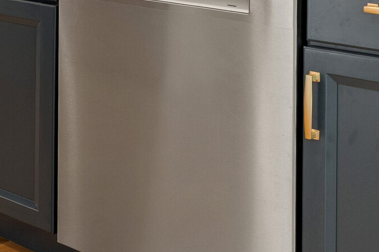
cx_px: -182
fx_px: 916
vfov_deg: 14.6
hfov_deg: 20.2
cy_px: -123
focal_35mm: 87
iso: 320
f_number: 8
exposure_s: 1/8
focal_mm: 19
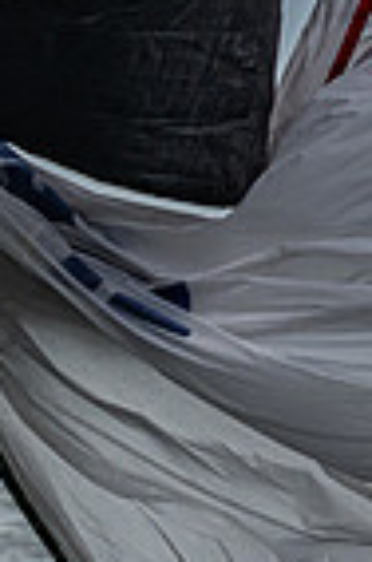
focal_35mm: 2034
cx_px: -852
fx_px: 31679
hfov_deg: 0.7
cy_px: 15
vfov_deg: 1.0
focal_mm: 400
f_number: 8
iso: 400
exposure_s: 1/3200
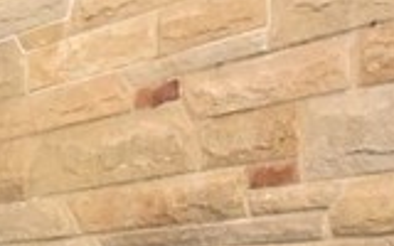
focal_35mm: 104
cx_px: -288
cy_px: 277
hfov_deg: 17.0
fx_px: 1117
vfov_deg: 12.4
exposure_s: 1/40
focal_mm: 10
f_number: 14
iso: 800
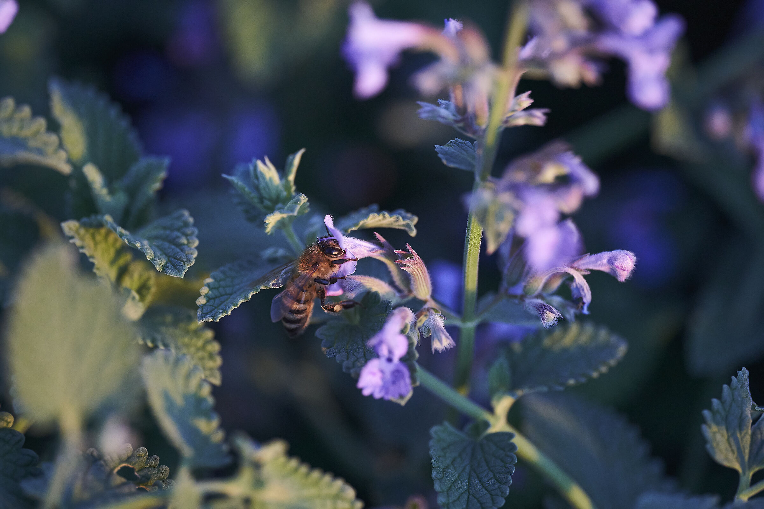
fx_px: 2228
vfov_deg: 13.0
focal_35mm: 105
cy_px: 254
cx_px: 382
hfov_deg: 19.5
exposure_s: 1/1600
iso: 2500
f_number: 3.2
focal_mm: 105
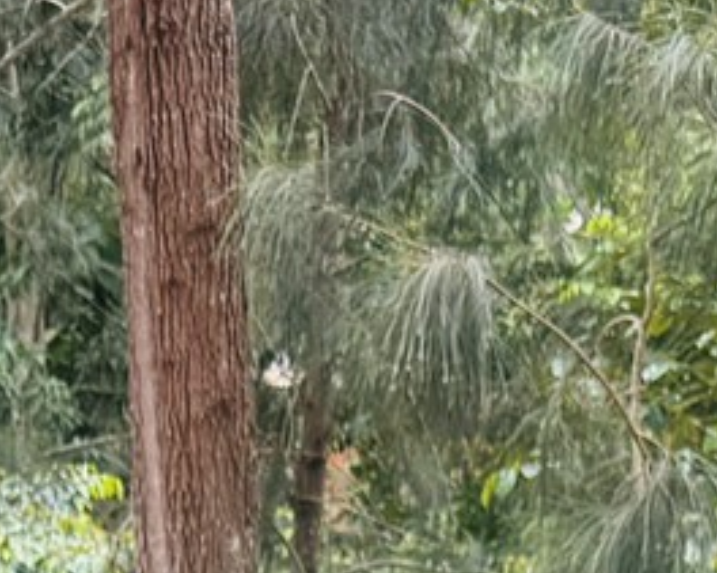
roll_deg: -0.3
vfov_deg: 9.3
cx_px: -27
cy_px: 1513
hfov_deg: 13.4
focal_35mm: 142
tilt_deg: -22.7
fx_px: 3012
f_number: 1.78
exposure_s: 1/203
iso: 64
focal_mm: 6.76
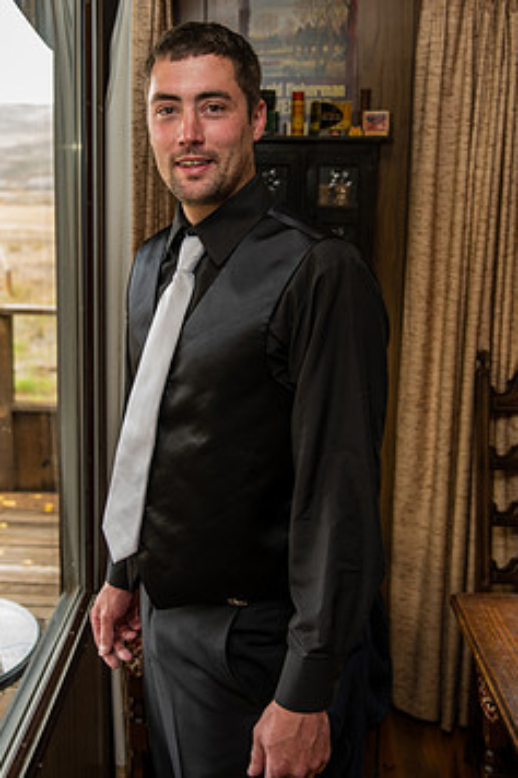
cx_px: 201
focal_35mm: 43
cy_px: 315
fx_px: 929
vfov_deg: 45.2
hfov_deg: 31.1
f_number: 3.2
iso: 100
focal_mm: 34
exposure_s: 1/40
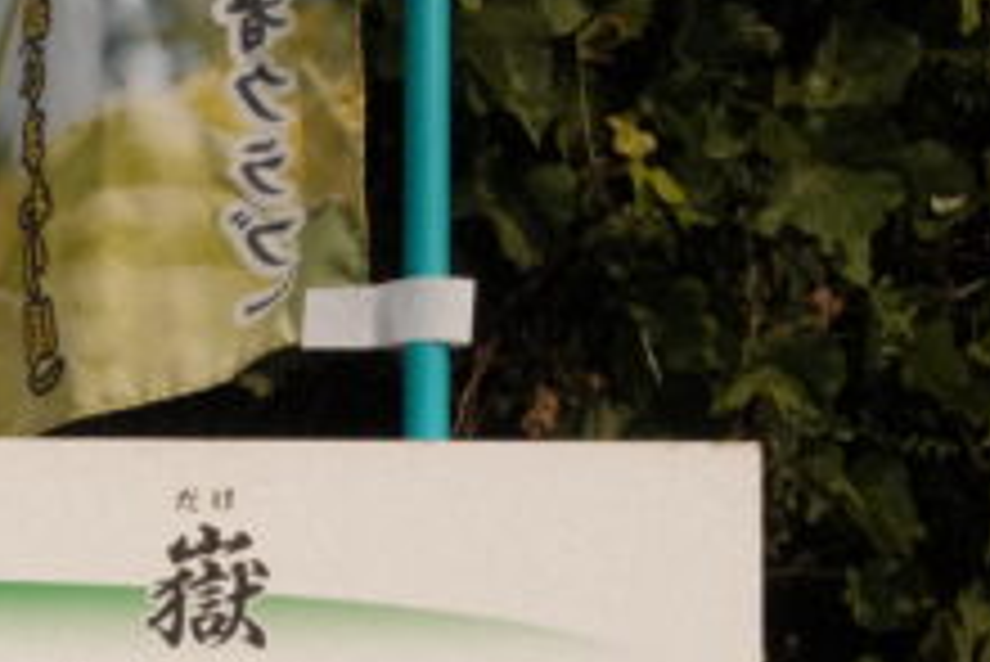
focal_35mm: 127
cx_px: -234
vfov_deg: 10.3
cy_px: 1106
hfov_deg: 15.5
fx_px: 3495
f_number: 10
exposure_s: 1/3000
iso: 1600
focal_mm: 23
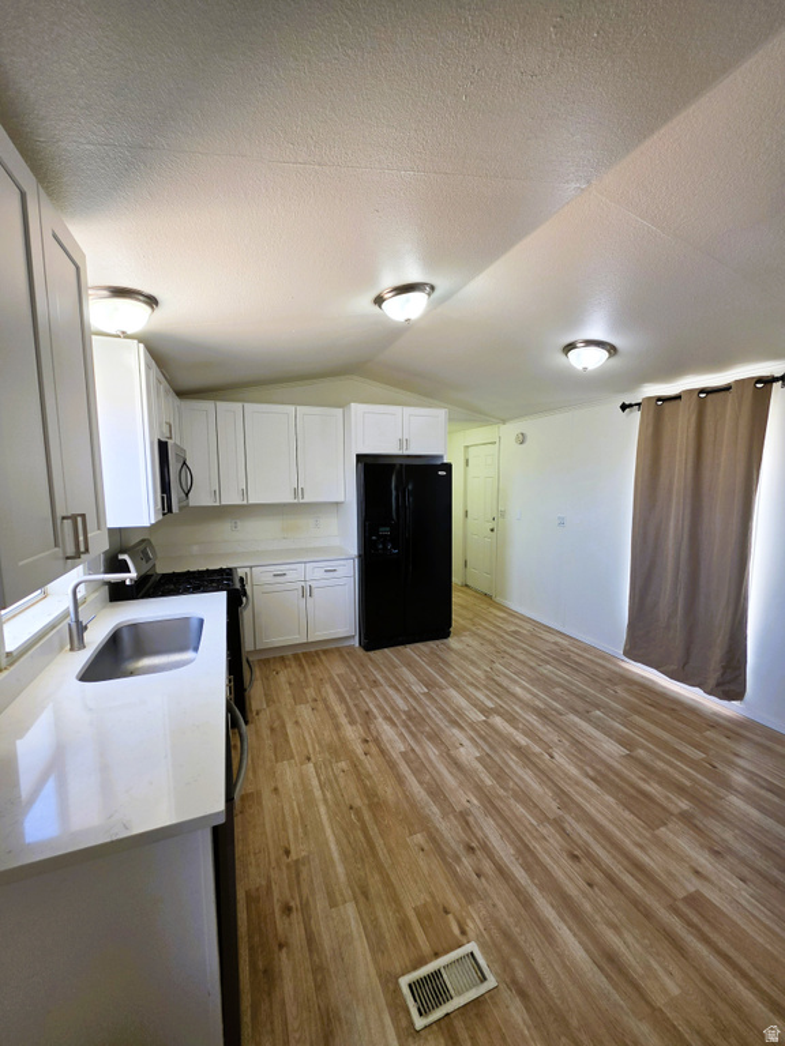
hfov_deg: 89.9
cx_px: 392
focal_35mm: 13
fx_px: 393
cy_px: 523
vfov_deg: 106.2
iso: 64
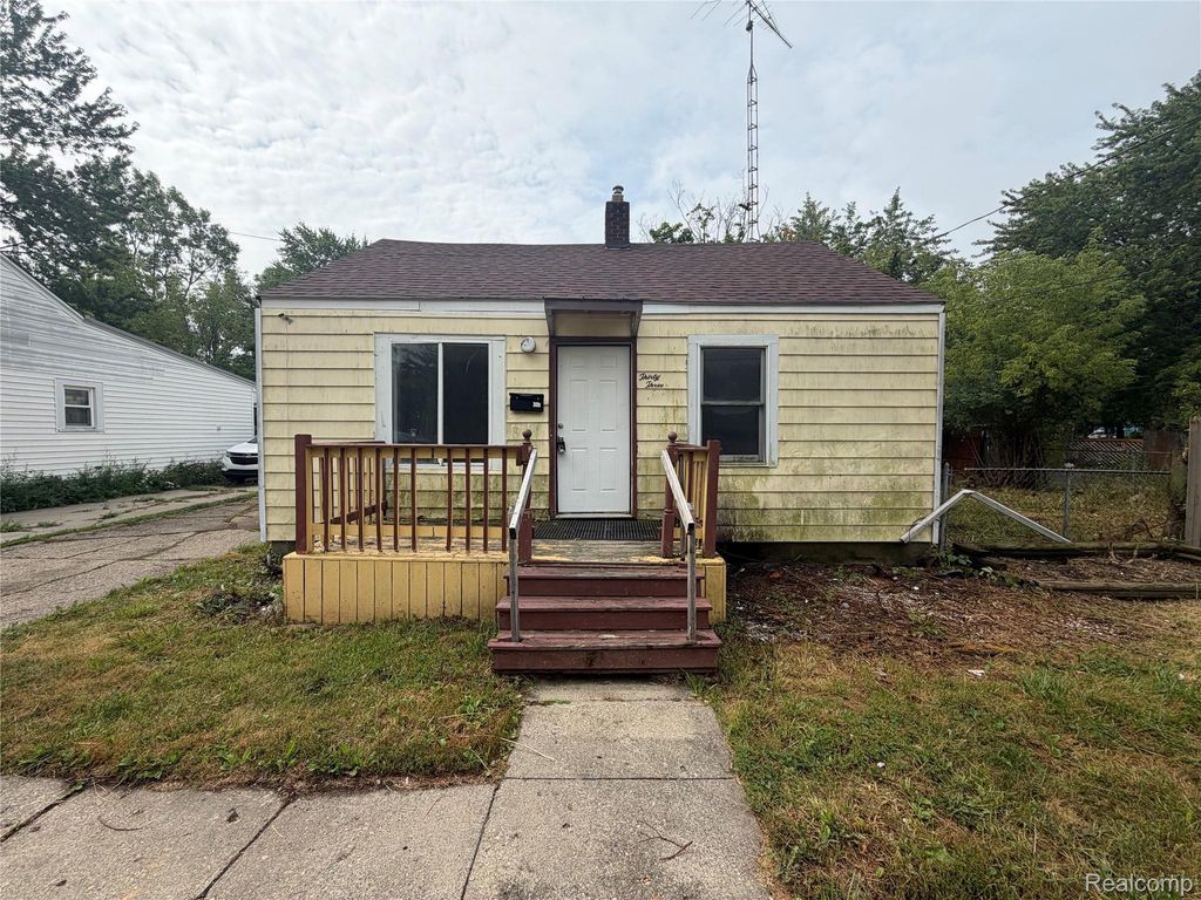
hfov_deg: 102.1
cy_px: 450
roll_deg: +0.1
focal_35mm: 14
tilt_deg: -2.6
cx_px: 600
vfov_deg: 85.7
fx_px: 486
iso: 20
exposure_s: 1/1125
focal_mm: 2.22
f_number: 2.2
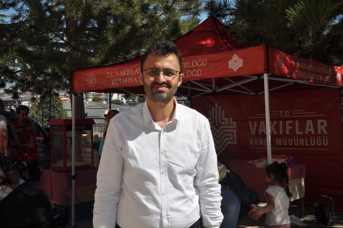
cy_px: 114
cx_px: 172
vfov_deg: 31.8
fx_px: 400
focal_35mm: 42
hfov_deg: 46.5
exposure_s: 1/200
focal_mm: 28
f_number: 18
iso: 200
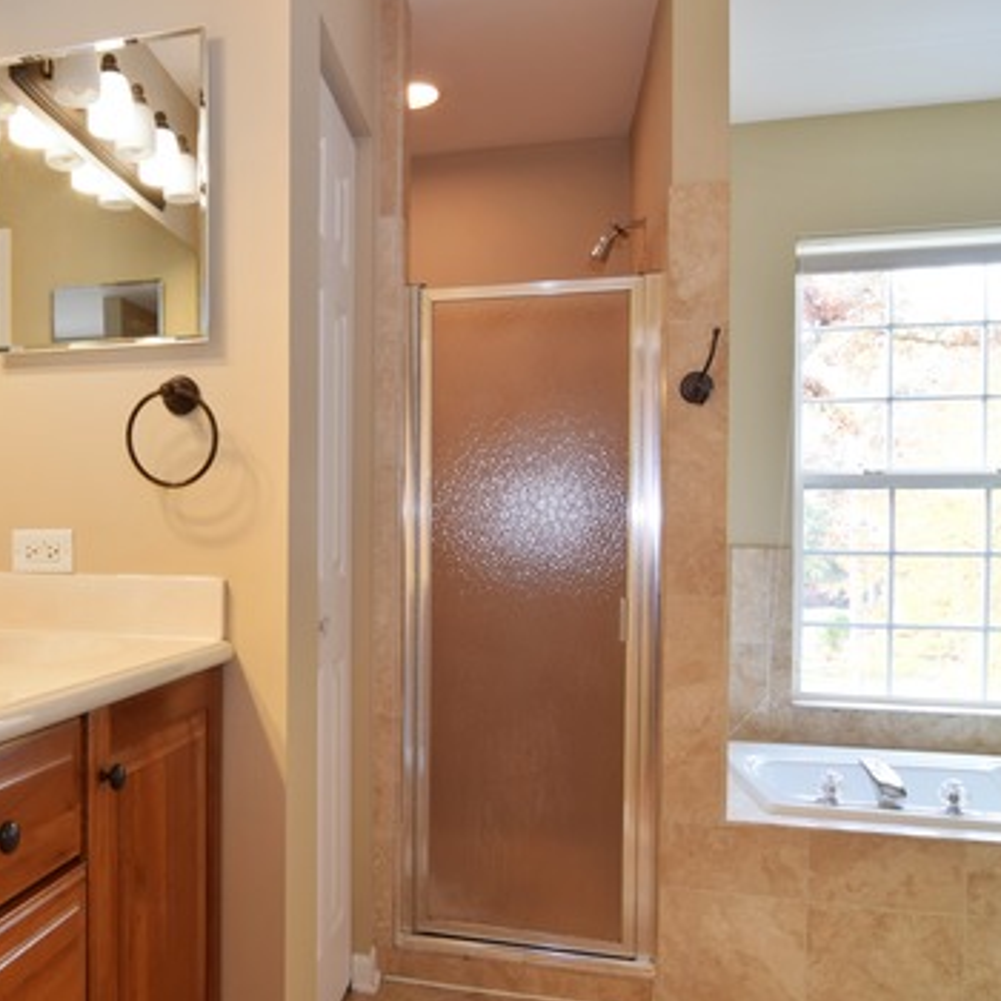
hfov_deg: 53.7
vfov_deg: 57.2
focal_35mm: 28
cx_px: 209
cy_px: 542
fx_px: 916
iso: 200
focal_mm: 12
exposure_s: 1/5
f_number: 8
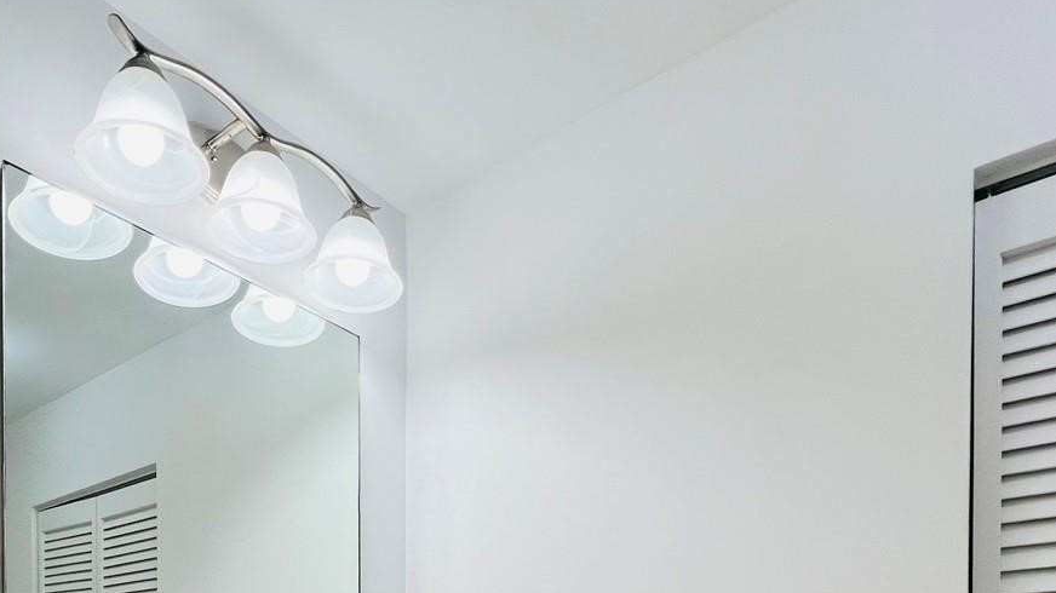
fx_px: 728
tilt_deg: -1.6
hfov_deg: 70.0
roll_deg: -0.4
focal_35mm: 26
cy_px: 712
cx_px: 357
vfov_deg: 35.1
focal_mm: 1.57
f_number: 1.8
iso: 40
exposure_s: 1/120
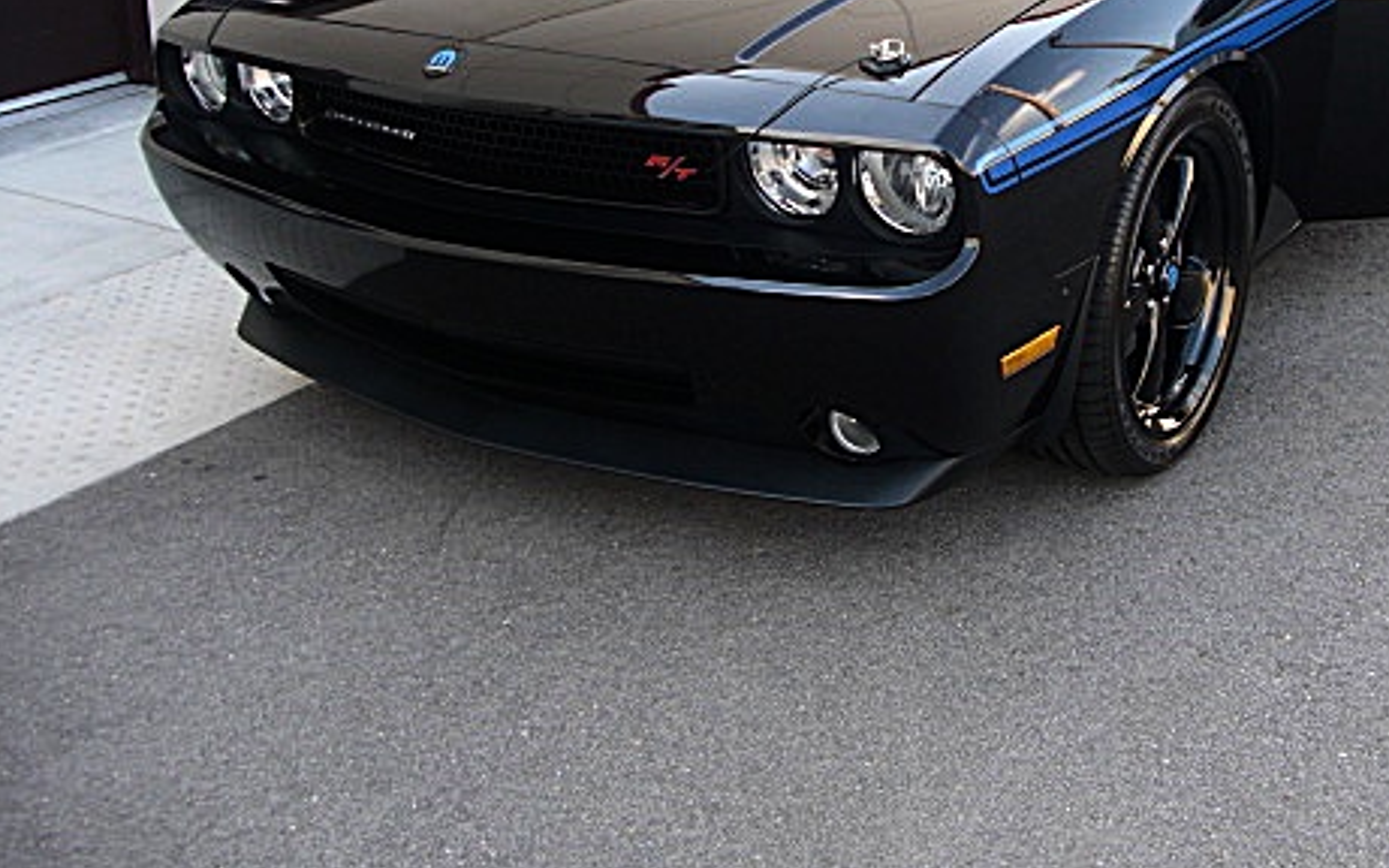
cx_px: 952
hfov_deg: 37.7
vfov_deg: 24.0
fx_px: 2006
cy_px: 175
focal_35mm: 53
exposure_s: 1/80
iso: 50
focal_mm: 6.3
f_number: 2.8
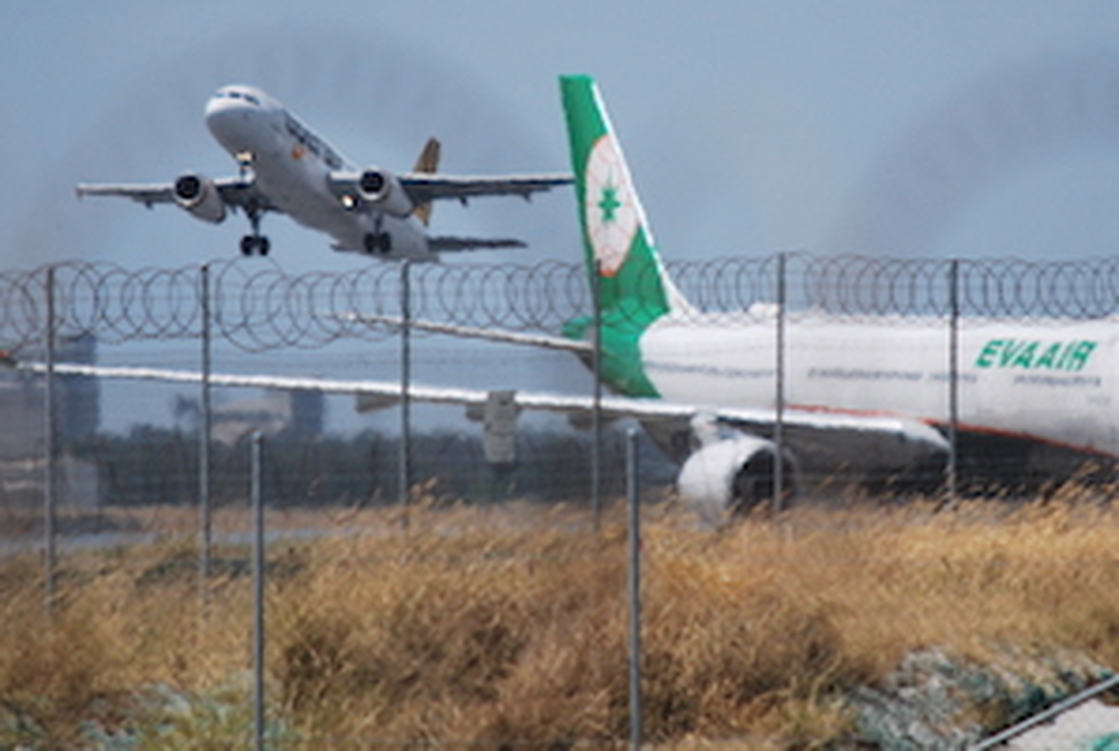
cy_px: 242
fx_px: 23515
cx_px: 668
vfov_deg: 1.8
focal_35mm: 755
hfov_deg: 2.7
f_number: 5.6
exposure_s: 1/1600
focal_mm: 300
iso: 200
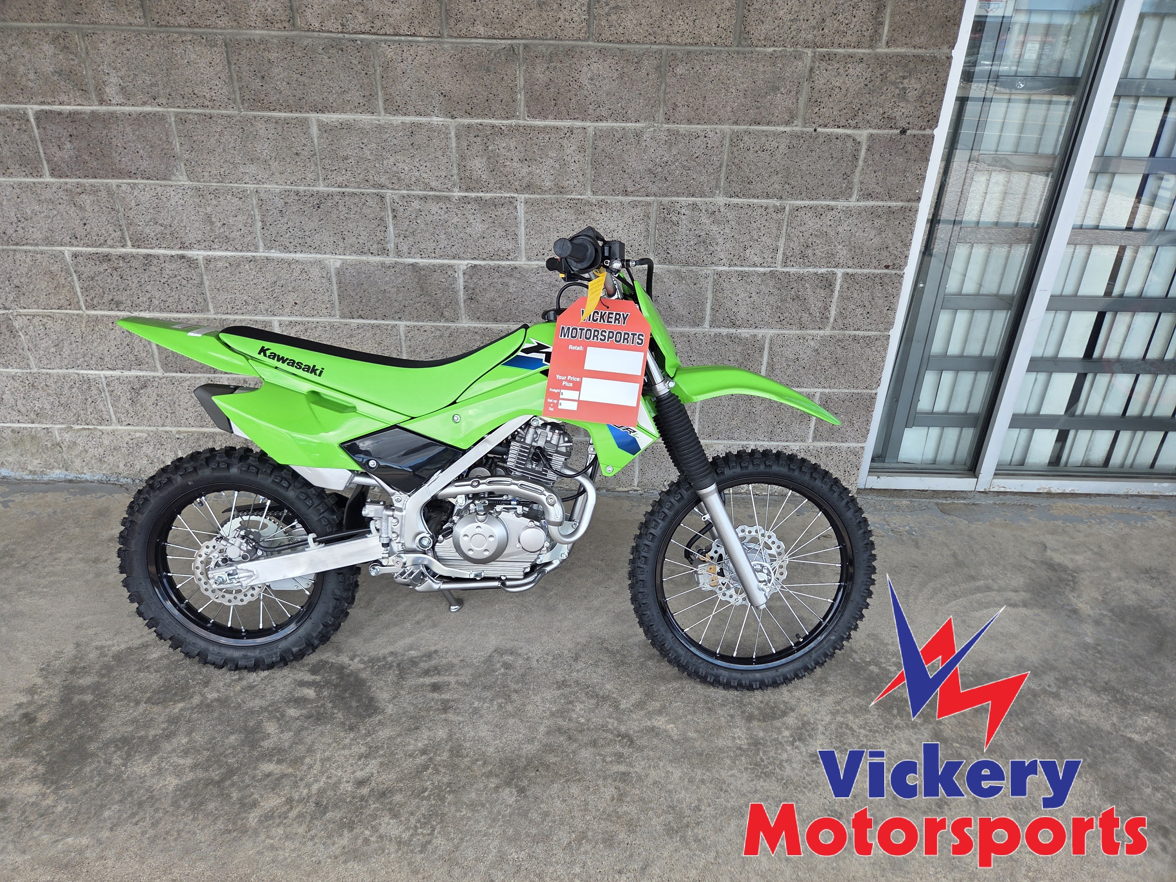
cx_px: 588
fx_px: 781
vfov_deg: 58.9
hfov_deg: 73.9
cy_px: 441
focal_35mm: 23
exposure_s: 1/180
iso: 40
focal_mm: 5.4
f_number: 1.8
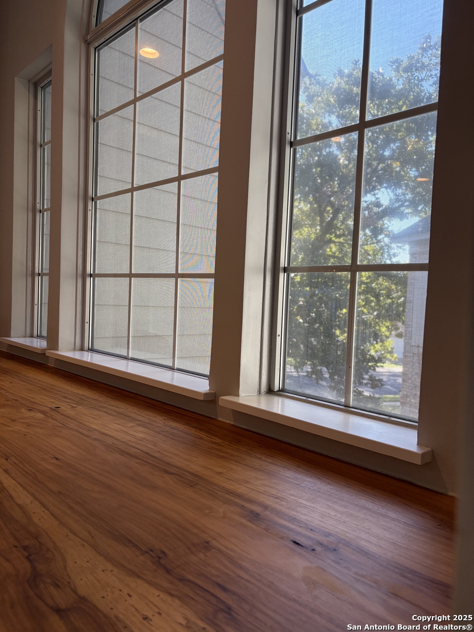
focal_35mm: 26
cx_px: 237
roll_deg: -2.2
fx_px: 475
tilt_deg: -2.3
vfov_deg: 67.3
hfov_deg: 53.1
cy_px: 316
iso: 125
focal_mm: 5.96
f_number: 1.6
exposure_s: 1/218
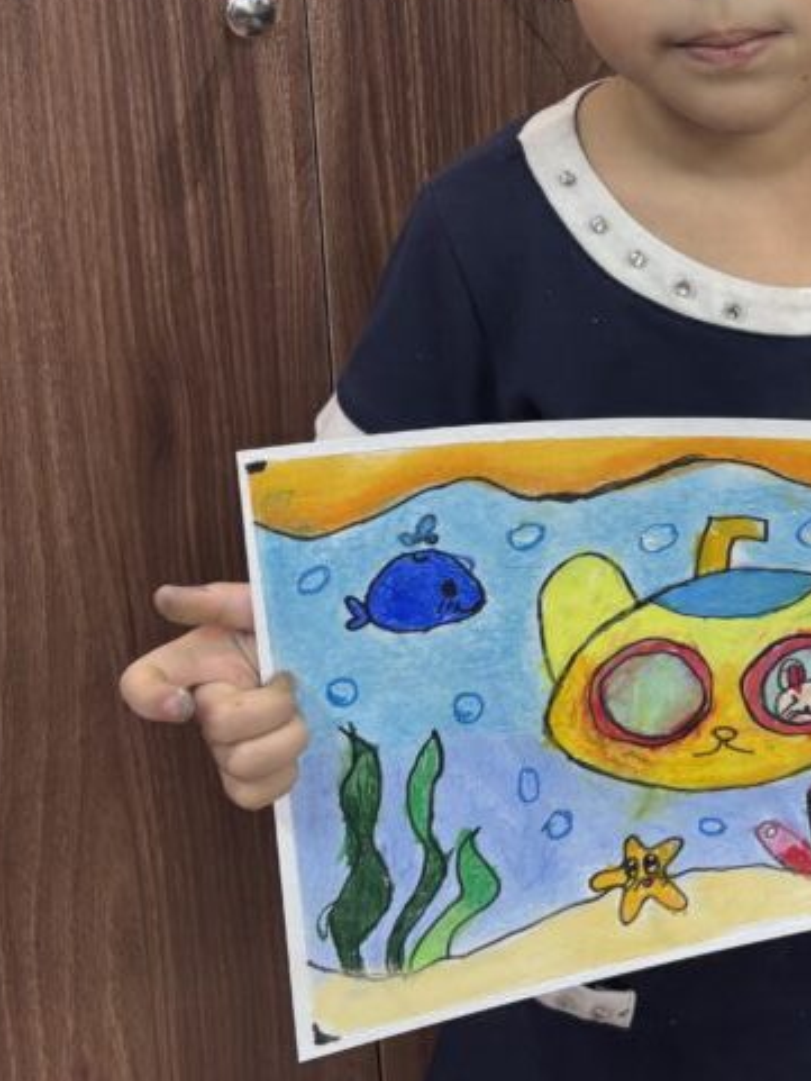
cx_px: 701
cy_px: 119
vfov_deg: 33.7
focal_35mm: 54
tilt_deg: -14.1
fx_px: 1686
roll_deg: +1.4
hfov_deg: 26.3
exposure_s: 1/100
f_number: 1.6
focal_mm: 5.96
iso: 125
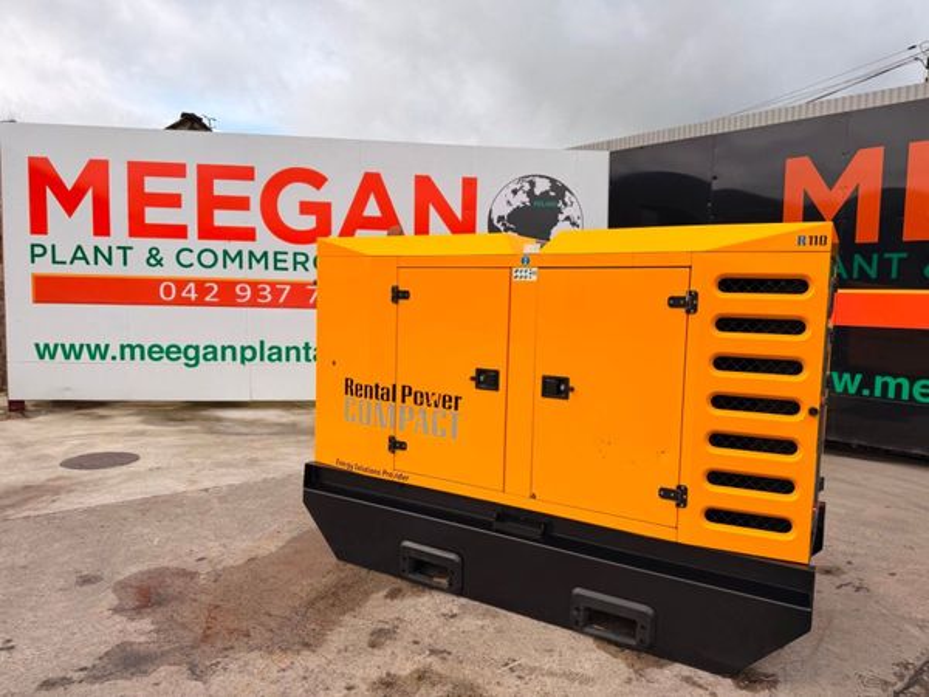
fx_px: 644
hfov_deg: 71.6
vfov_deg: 56.8
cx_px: 464
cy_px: 348
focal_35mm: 24
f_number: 1.78
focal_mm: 6.76
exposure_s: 1/2907
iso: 80
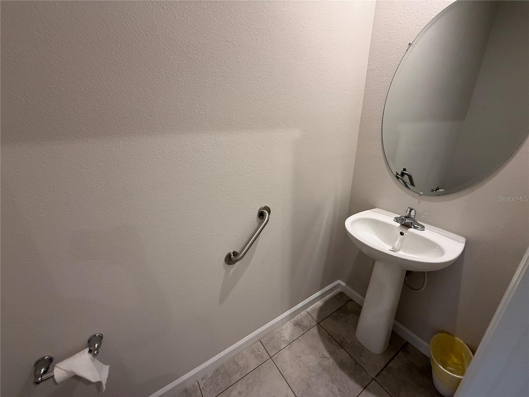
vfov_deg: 85.7
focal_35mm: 14
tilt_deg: -20.0
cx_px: 264
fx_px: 214
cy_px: 198
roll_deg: +1.6
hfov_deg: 102.1
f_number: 2.2
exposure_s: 1/120
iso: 320
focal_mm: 2.22
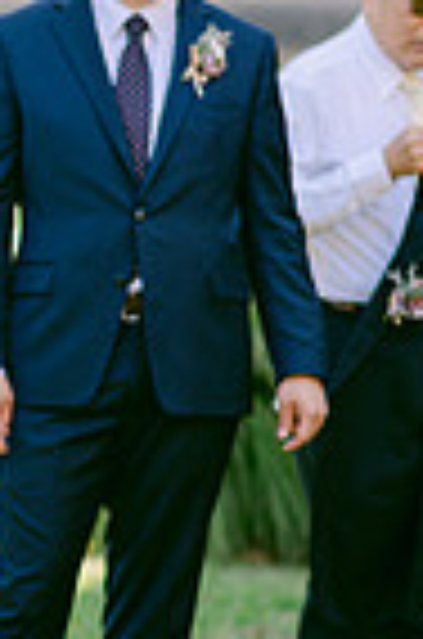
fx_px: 4782
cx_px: -99
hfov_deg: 5.0
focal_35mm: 270
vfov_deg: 7.6
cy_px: 500
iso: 80
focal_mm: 85
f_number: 1.8
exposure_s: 1/800
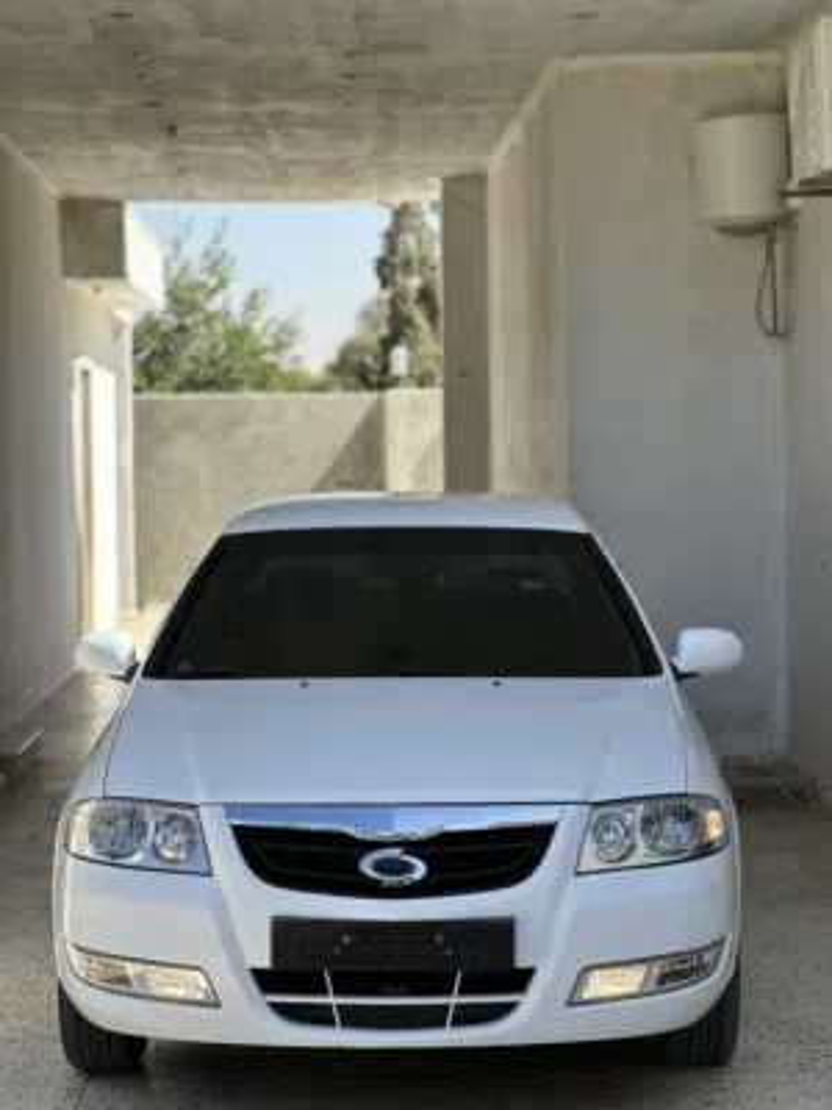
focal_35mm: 77
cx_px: 416
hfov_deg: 19.1
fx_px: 2468
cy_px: 555
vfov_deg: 25.3
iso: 32
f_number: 2.8
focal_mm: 9
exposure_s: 1/374
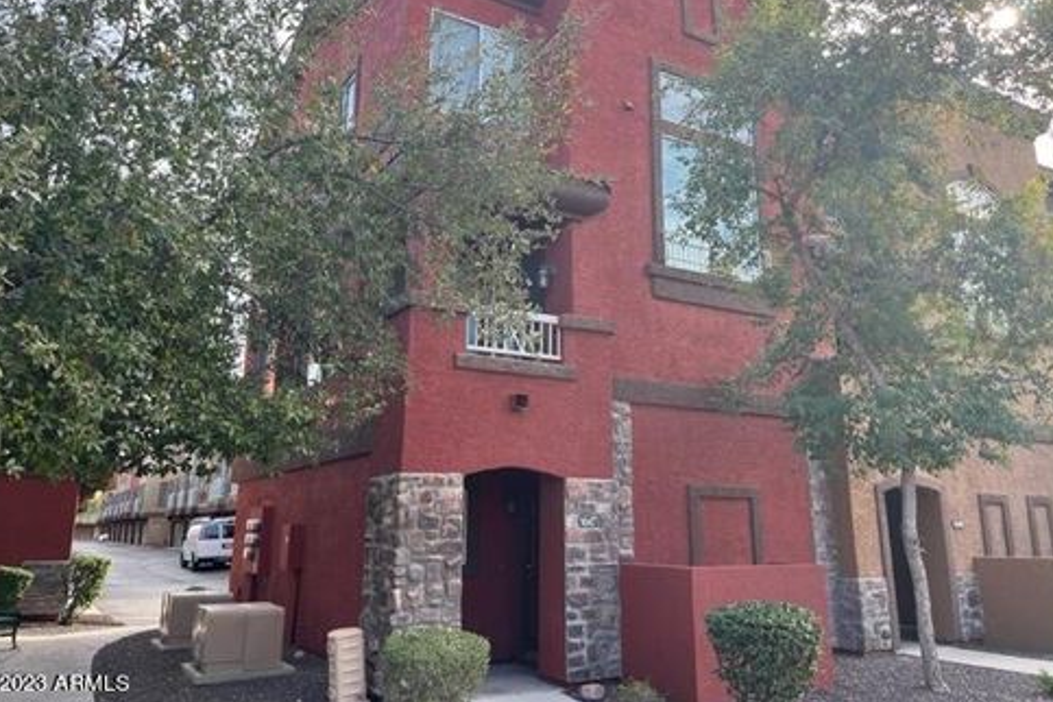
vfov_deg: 46.3
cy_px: 311
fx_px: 819
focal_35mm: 28
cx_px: 534
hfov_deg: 65.5
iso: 50
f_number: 1.6
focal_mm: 5.1
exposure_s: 1/424
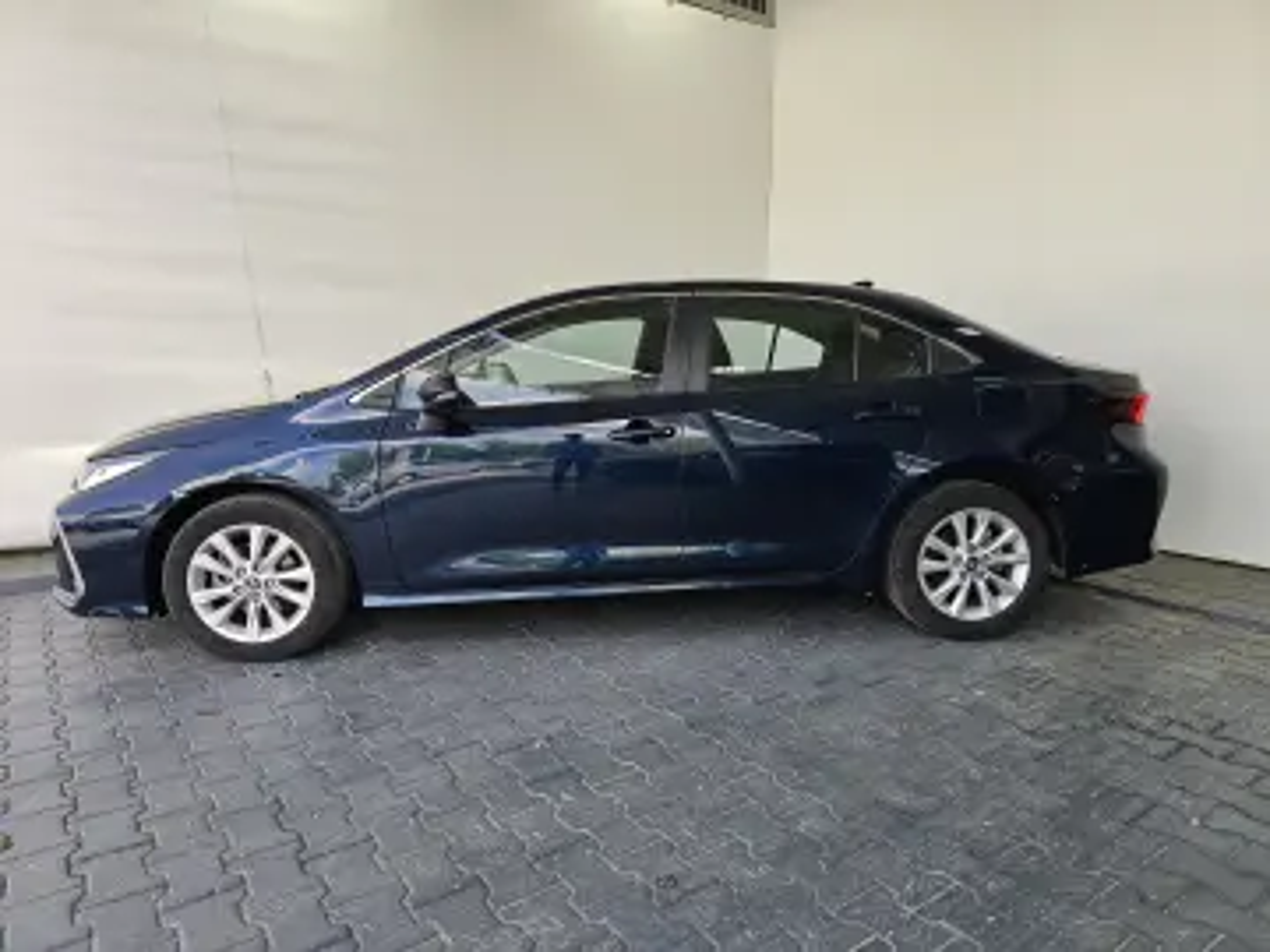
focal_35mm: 23
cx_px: 635
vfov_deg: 58.9
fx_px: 844
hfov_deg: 73.9
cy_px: 476
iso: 25
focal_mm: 6.3
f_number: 1.7
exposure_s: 1/190
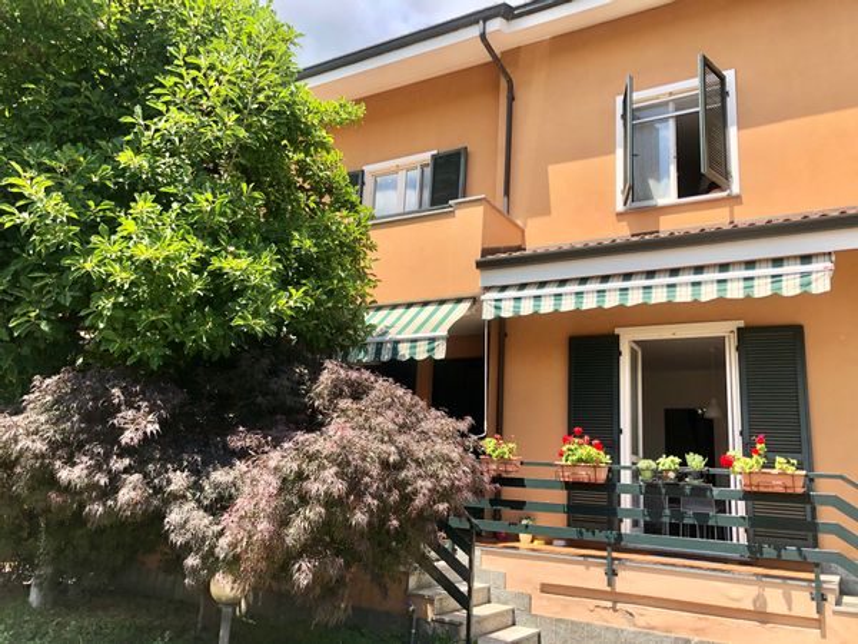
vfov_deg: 49.7
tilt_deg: +13.3
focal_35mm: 28
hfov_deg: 63.4
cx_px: 429
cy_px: 322
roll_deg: -4.6
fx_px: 694
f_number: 1.8
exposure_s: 1/800
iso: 20
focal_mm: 3.99
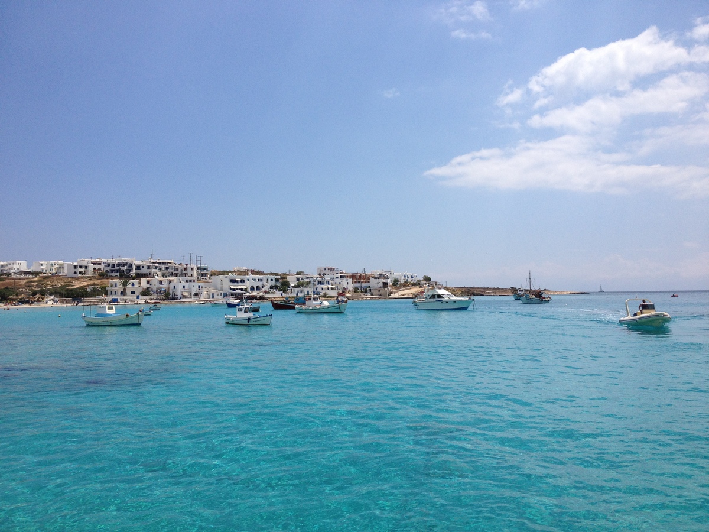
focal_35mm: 35
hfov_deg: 52.6
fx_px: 717
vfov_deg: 40.7
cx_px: 354
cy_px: 266
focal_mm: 4.28
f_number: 2.4
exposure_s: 1/3953
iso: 50
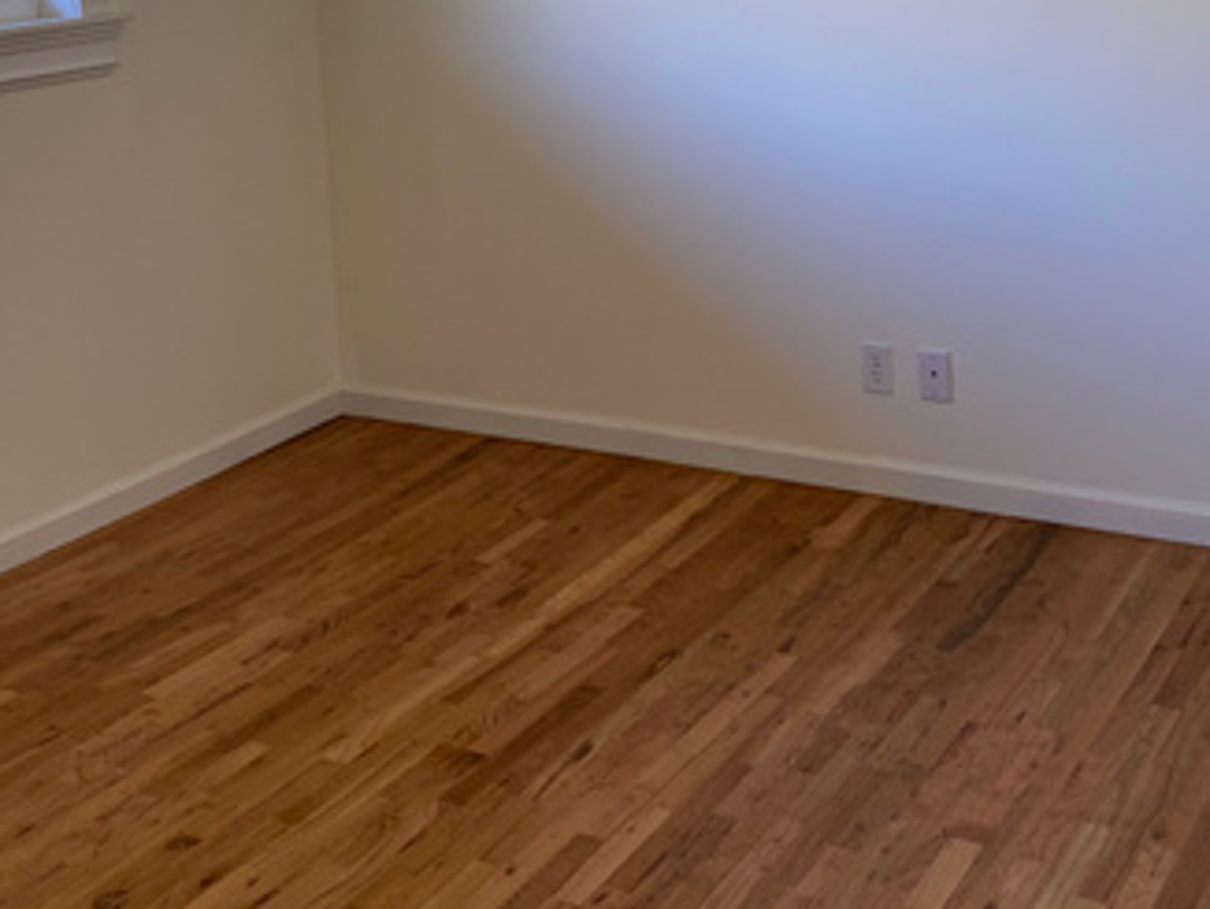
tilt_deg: -5.5
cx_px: 590
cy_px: 59
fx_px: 1784
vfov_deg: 27.4
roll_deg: +2.3
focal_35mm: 51
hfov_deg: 37.5
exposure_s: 1/60
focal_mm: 4.25
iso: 64
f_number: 1.8
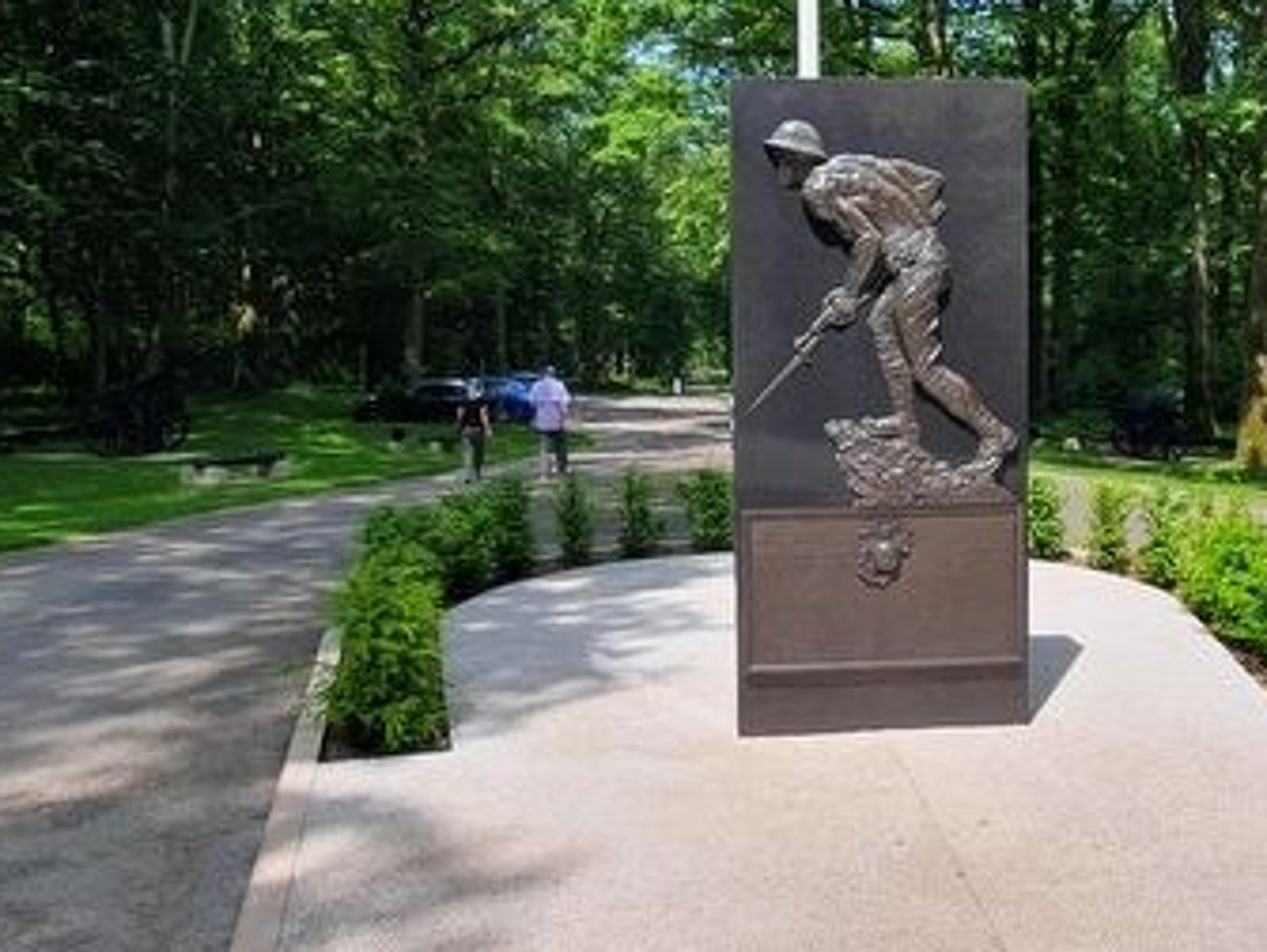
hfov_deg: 57.6
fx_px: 1136
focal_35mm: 31
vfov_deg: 45.4
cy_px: 404
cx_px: 794
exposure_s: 1/724
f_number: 2.2
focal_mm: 1.8
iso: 50
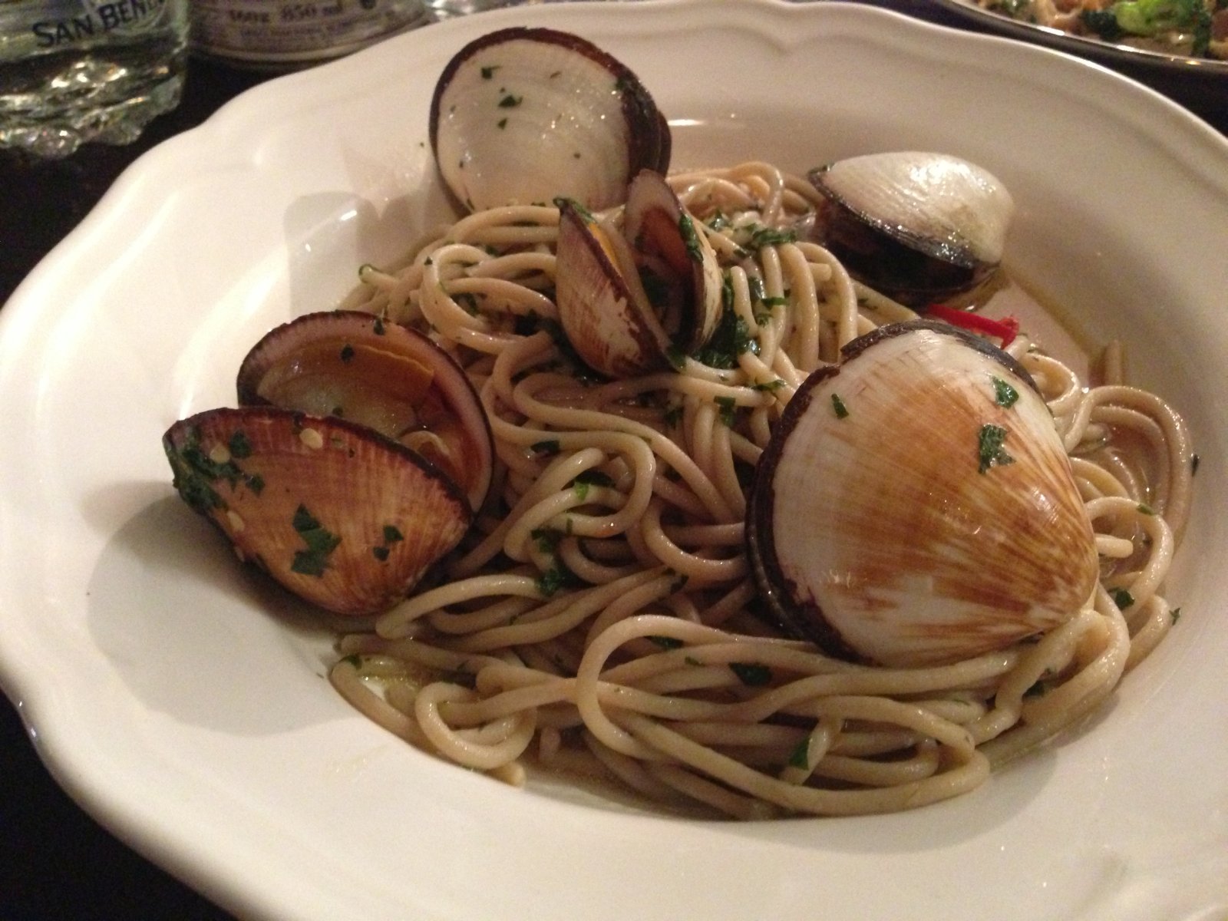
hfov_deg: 55.4
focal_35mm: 33
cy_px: 460
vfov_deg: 42.9
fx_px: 1171
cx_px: 614
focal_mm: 4.13
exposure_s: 1/15
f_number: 2.4
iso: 800
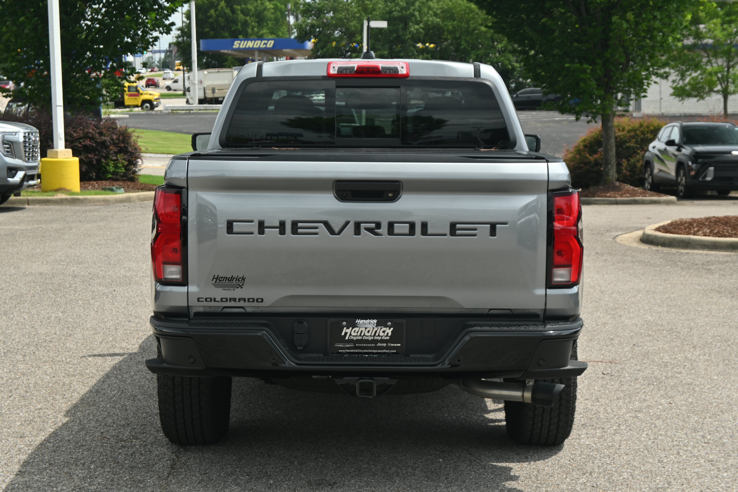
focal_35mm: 75
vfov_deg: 18.2
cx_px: 369
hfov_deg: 27.0
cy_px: 246
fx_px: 1537
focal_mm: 50
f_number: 6.3
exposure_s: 1/200
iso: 100
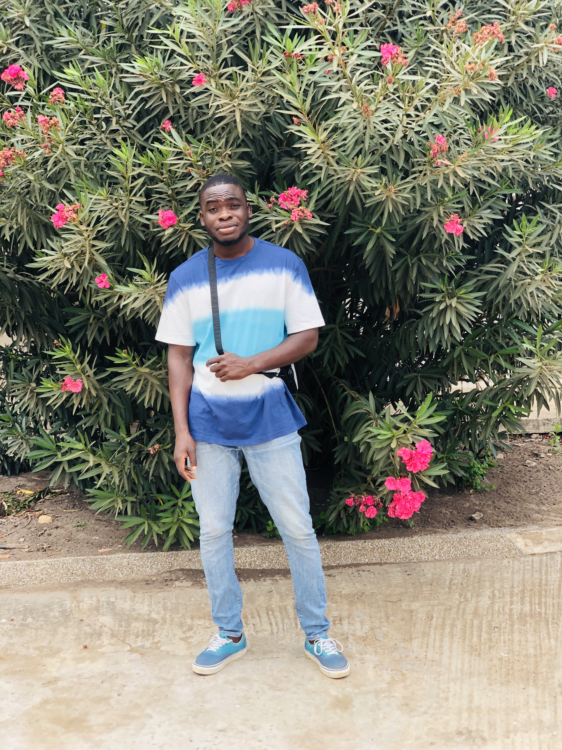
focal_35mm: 52
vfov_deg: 36.8
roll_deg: +0.1
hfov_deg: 28.0
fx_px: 1126
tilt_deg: -5.5
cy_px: 375
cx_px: 281
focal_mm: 6
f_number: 2.4
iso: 16
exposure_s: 1/222
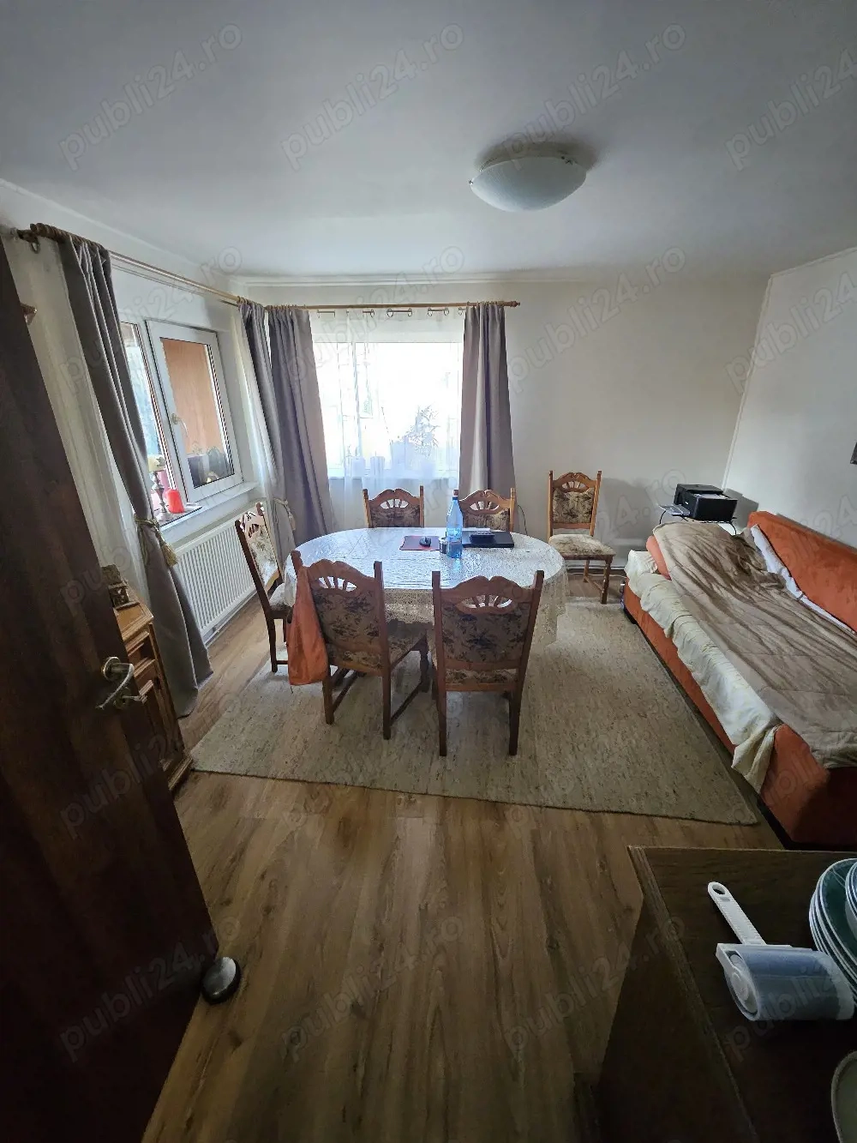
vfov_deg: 106.2
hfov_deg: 89.9
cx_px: 428
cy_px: 572
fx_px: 429
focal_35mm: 13
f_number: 2.2
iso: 400
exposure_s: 1/33
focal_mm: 1.7
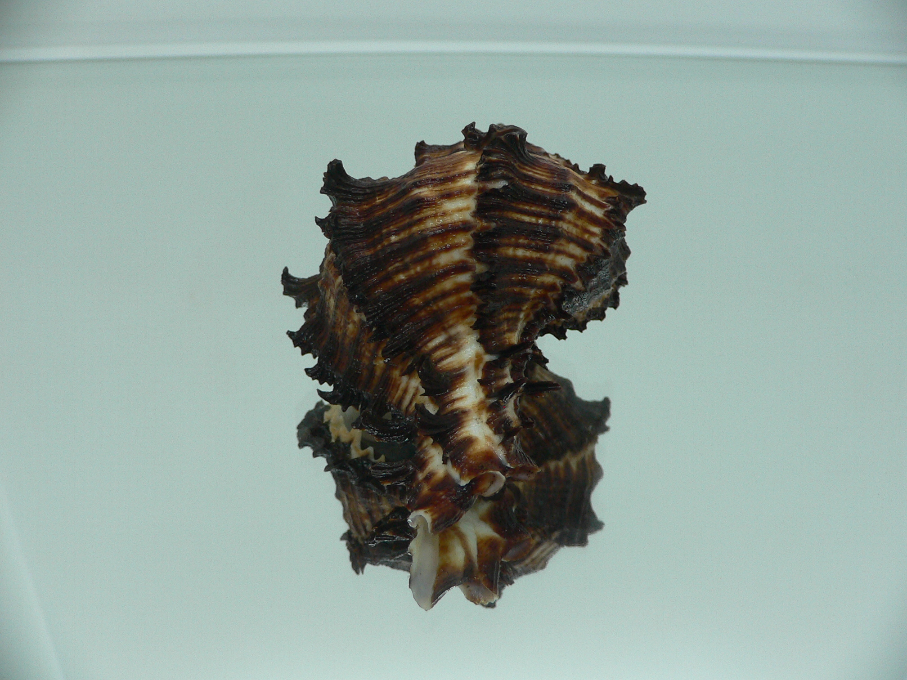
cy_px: 340
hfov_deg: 52.6
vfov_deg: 40.7
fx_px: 917
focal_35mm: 35
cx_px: 454
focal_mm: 4.6
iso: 100
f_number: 2.8
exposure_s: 1/60
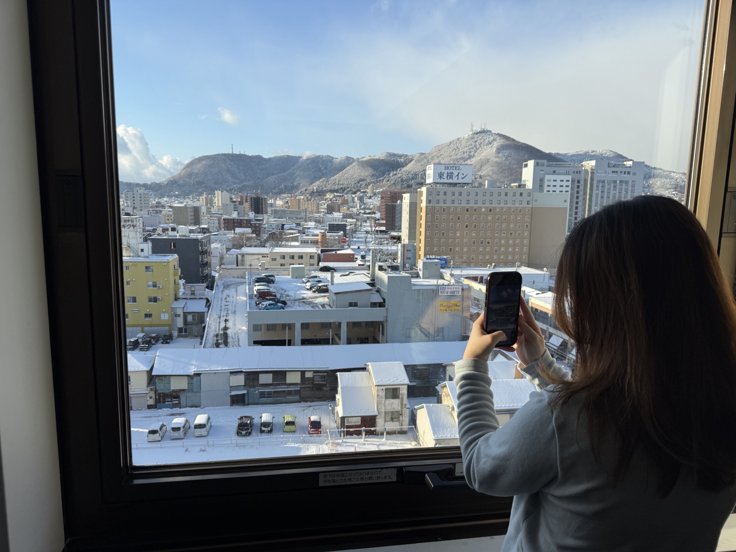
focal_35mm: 24
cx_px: 368
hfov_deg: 71.6
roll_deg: -1.2
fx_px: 510
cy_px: 276
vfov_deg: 56.8
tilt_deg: -8.8
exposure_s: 1/2445
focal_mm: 6.76
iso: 80
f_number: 1.78
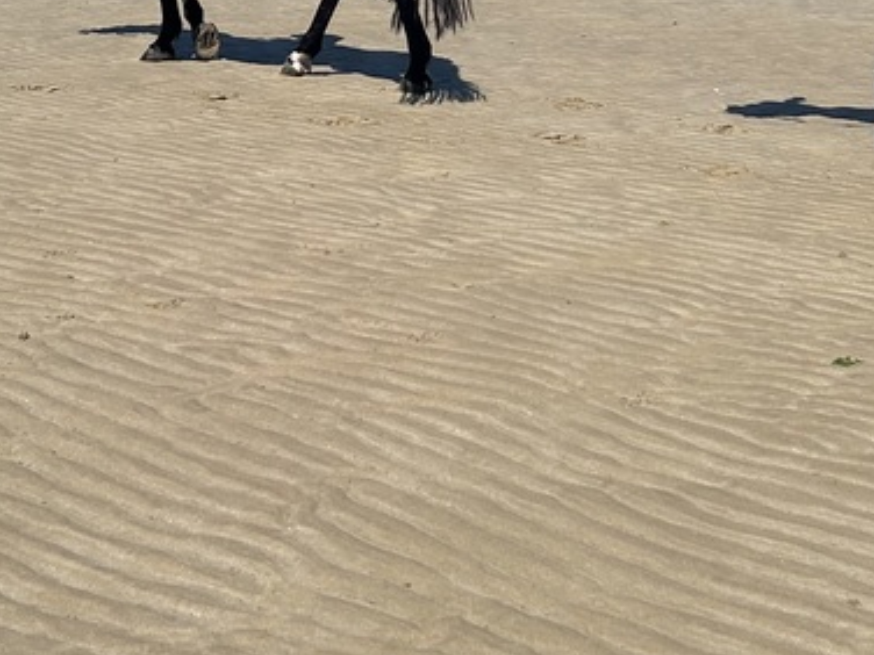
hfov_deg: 23.6
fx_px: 2096
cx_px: 453
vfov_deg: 17.2
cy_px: -65
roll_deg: +0.0
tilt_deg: -0.5
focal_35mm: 83
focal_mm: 5.7
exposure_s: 1/5882
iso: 50
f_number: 1.5
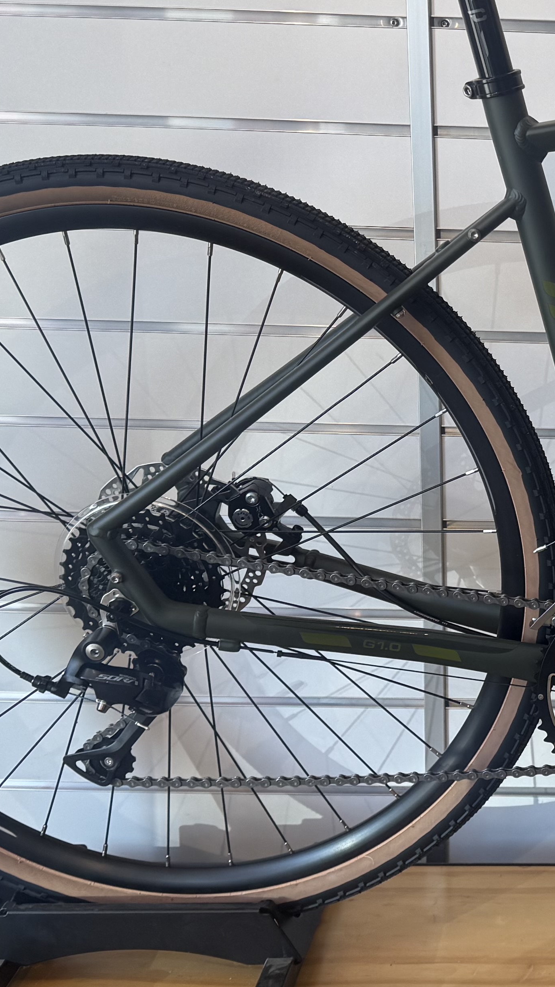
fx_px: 1596
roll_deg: -1.1
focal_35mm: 61
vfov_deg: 34.3
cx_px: 734
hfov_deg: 18.3
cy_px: 457
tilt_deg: -14.8
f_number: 1.78
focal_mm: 6.76
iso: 64
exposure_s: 1/196
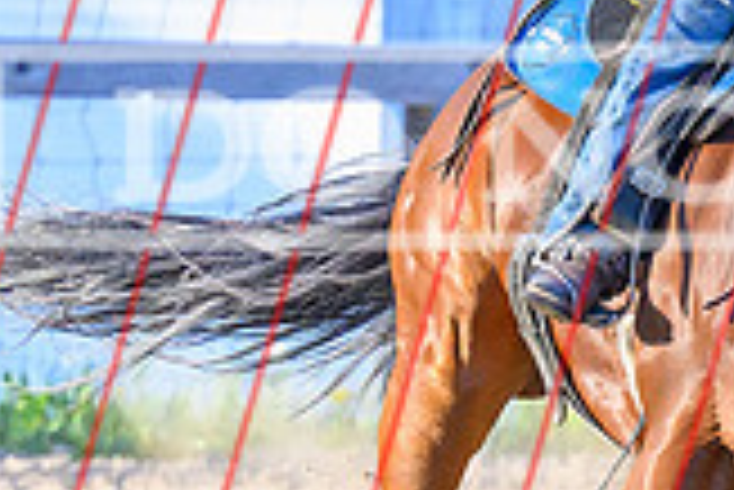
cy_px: 343
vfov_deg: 1.7
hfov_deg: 2.6
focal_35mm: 790
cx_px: 979
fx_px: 16121
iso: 1800
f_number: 2.8
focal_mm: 104
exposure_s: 1/2500
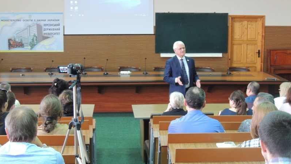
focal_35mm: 66
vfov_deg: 18.3
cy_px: 79
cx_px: 146
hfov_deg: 31.9
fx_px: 509
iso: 560
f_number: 3.7
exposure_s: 1/15
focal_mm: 10.7
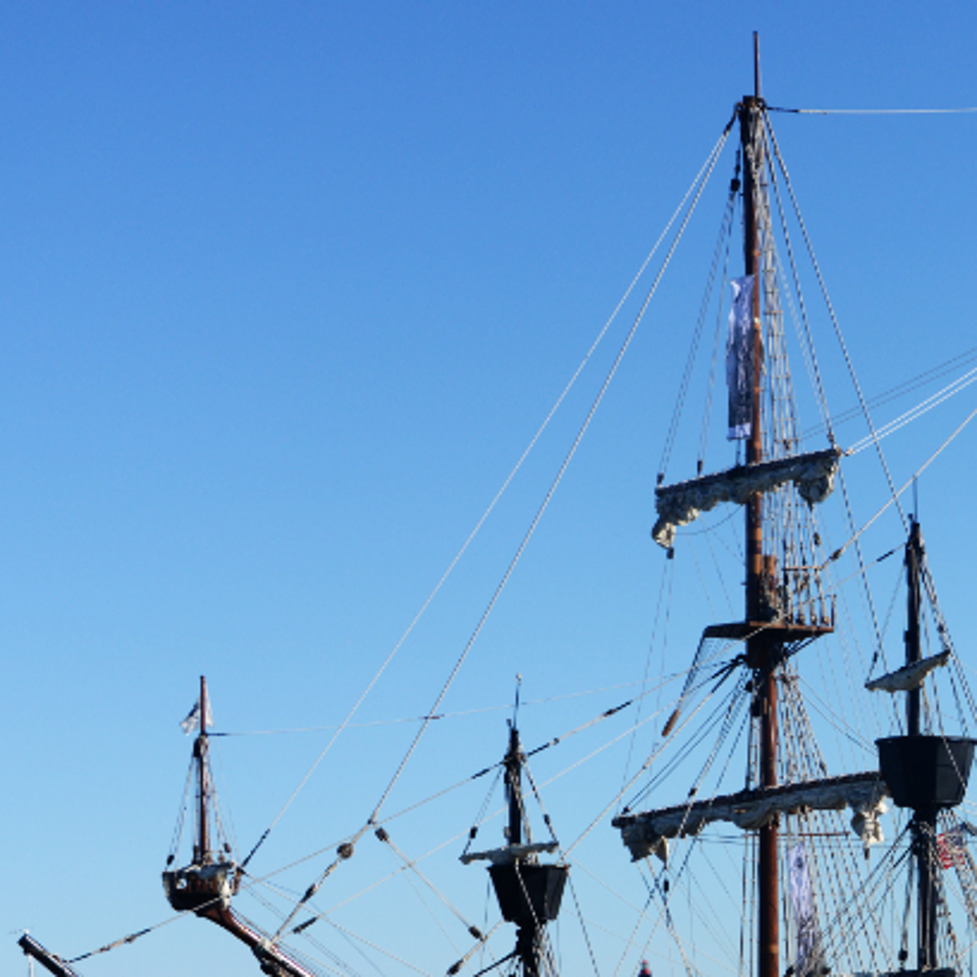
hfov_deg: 13.3
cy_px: 746
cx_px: 1063
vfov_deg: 13.5
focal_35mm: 129
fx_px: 4119
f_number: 7.1
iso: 400
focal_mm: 62
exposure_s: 1/2000
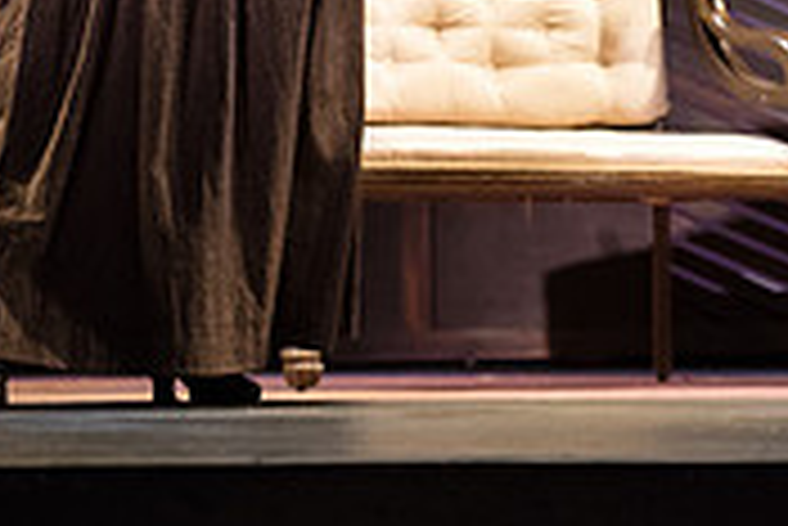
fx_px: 4359
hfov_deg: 10.3
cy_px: -326
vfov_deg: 6.8
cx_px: 594
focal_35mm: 199
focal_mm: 60
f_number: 3.5
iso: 3200
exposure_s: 1/250
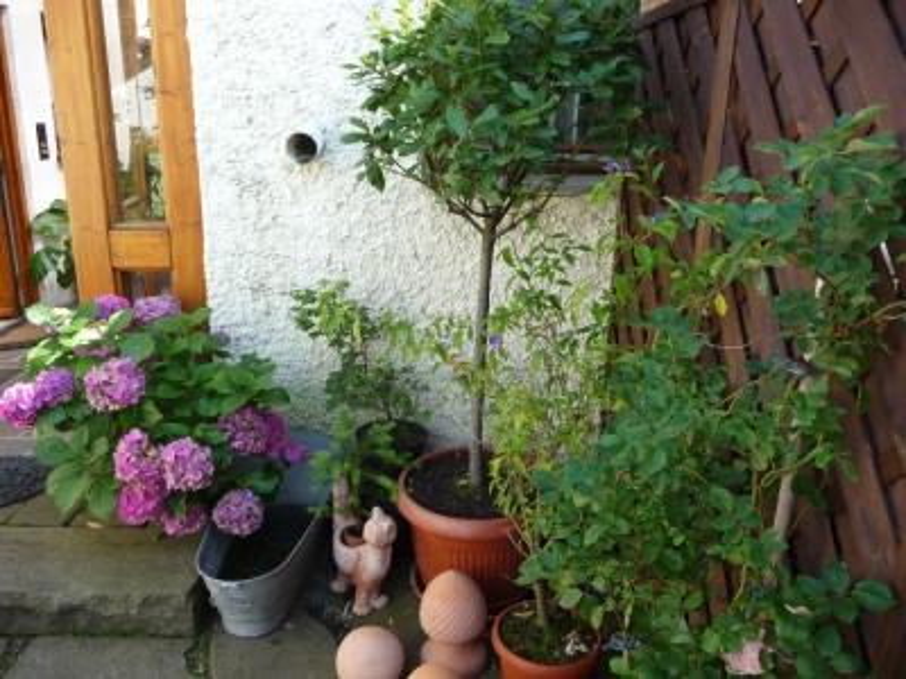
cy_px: 340
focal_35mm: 28
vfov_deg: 49.7
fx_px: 733
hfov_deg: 63.4
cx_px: 453
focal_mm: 4.7
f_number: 3.3
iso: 100
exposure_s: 1/125
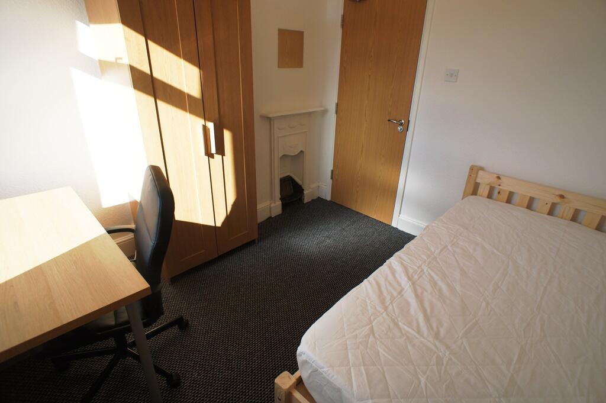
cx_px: 303
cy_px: 202
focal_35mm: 24
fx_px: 404
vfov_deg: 53.1
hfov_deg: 73.8
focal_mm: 16
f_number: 5
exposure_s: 1/160
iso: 200
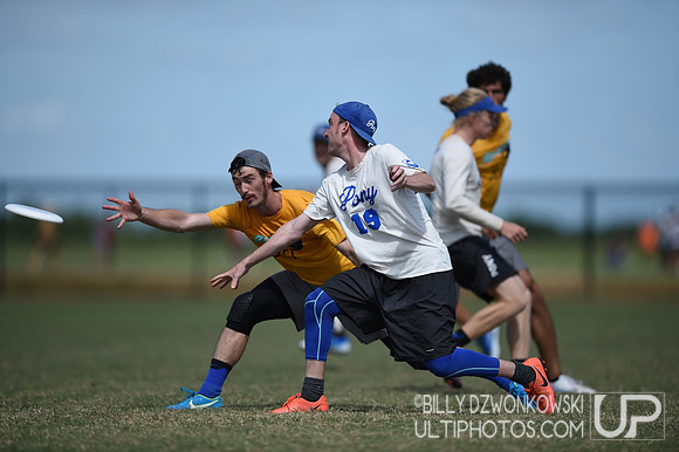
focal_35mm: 400
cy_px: 226
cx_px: 340
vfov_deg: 3.4
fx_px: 7540
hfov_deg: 5.2
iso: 100
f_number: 2.8
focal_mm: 400
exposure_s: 1/2500
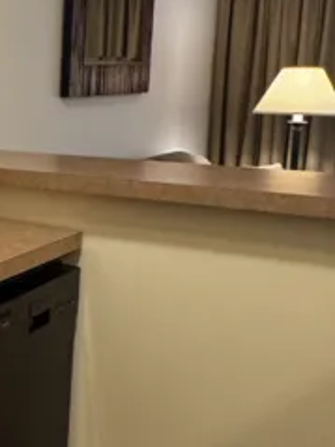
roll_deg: -0.1
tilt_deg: -7.8
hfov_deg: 20.0
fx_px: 775
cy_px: 178
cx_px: -210
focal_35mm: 60
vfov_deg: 32.1
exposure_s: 1/60
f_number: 2.2
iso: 320
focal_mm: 2.22
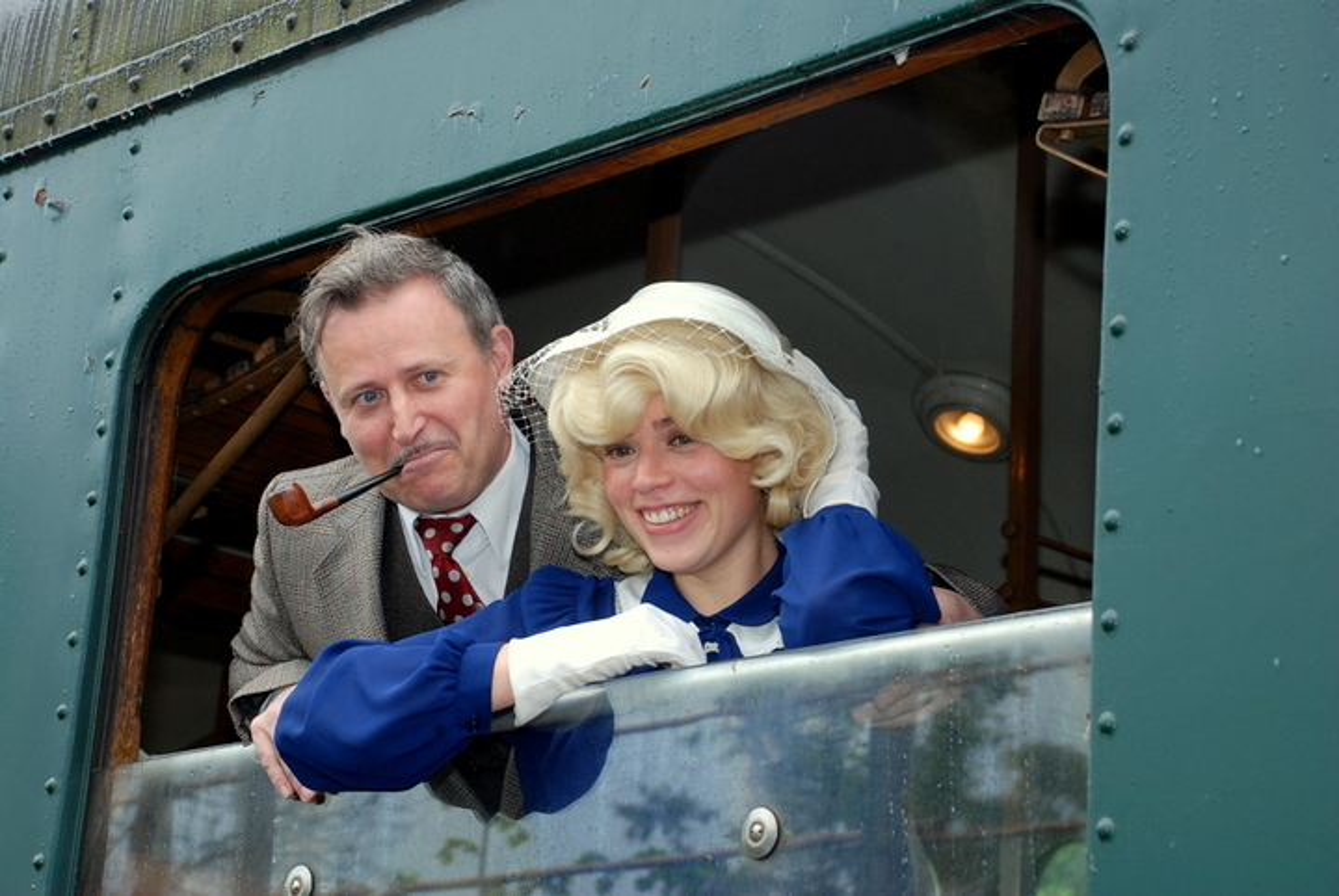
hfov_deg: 23.4
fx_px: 3240
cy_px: 448
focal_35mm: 87
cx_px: 670
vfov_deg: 15.8
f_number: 5.6
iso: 320
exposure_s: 1/125
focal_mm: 58
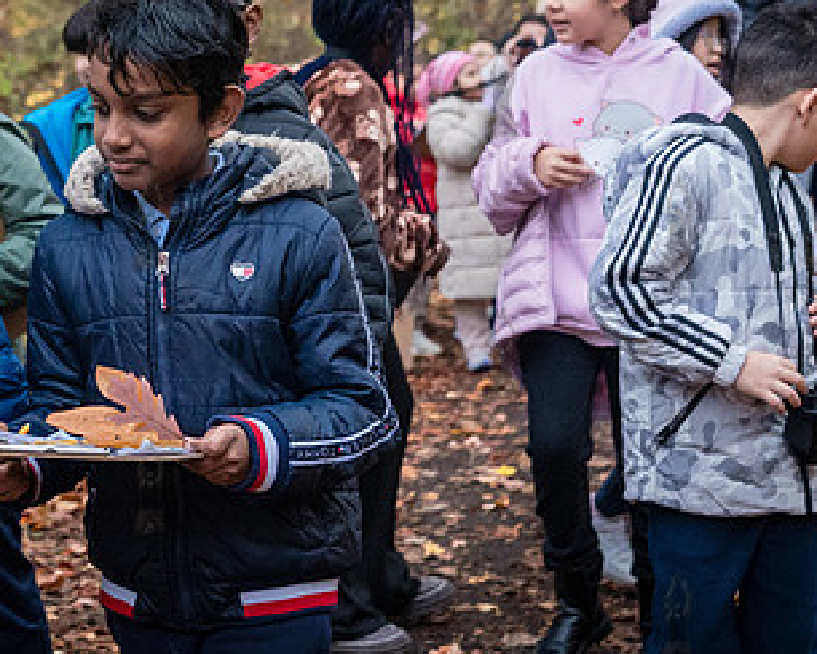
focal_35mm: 85
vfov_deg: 18.0
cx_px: 214
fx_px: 2055
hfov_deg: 22.3
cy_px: 190
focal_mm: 35
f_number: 3.5
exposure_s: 1/250
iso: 5000
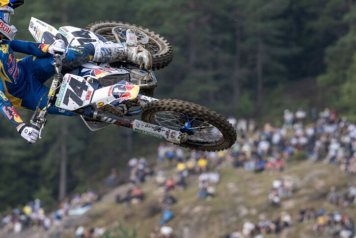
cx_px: 111
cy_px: 120
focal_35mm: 512
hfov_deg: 4.0
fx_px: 5065
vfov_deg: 2.7
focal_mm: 300
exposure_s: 1/1250
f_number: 6.3
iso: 400
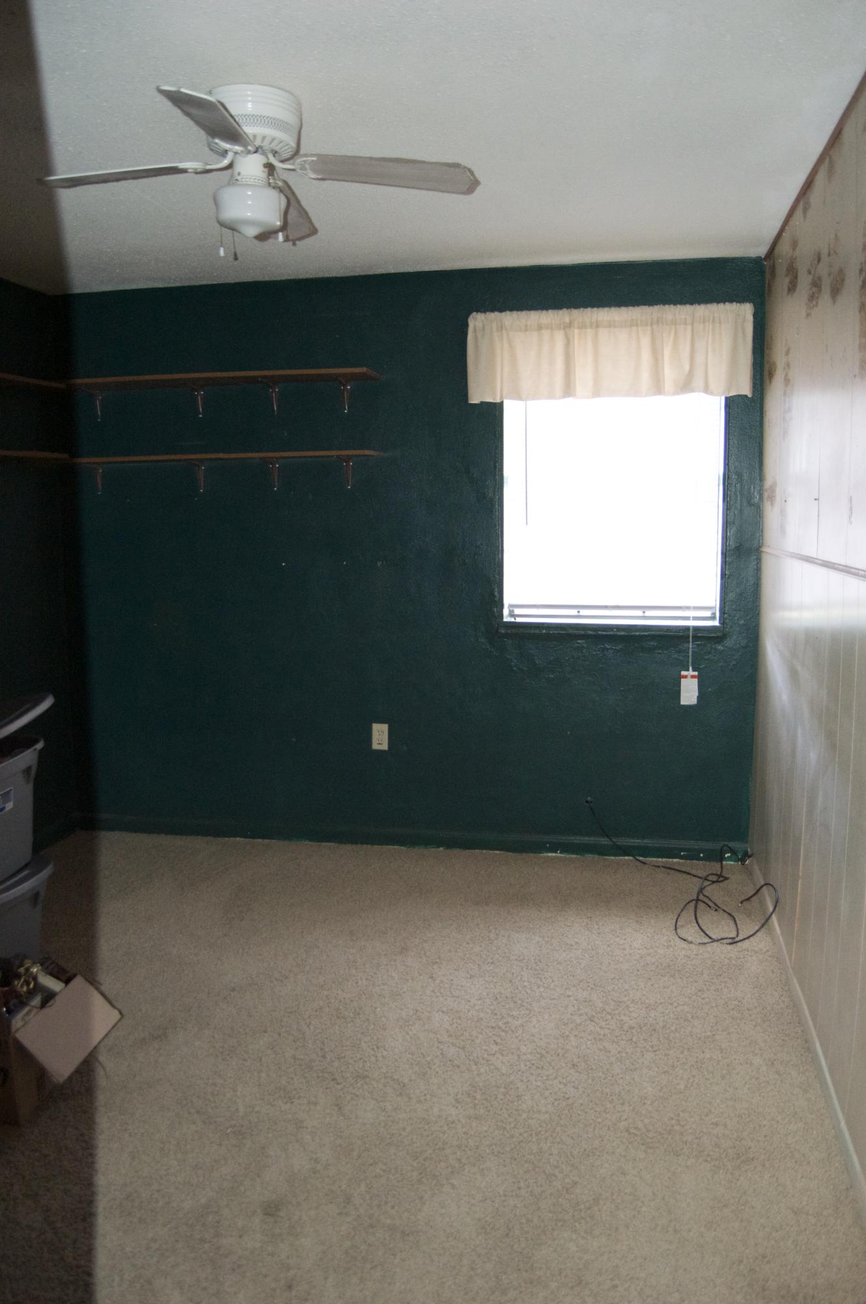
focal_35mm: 27
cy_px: 652
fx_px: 976
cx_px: 433
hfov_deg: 47.8
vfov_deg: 67.4
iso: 3200
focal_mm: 18
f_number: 3.5
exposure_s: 1/50
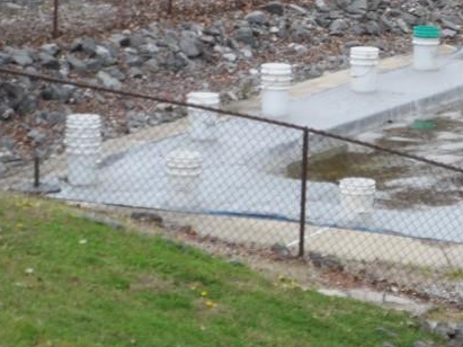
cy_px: 2
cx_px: 527
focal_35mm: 299
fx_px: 3998
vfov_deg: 5.0
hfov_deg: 6.6
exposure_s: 1/60
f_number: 4.6
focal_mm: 19.5
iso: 120
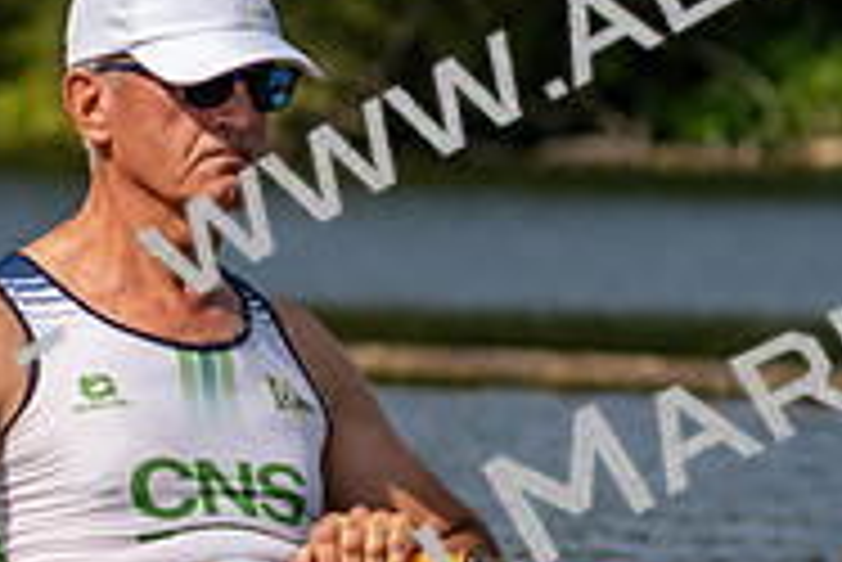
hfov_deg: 3.3
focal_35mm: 620
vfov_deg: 2.2
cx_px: -189
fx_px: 14512
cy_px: 371
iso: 160
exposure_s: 1/1600
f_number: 5.6
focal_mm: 200
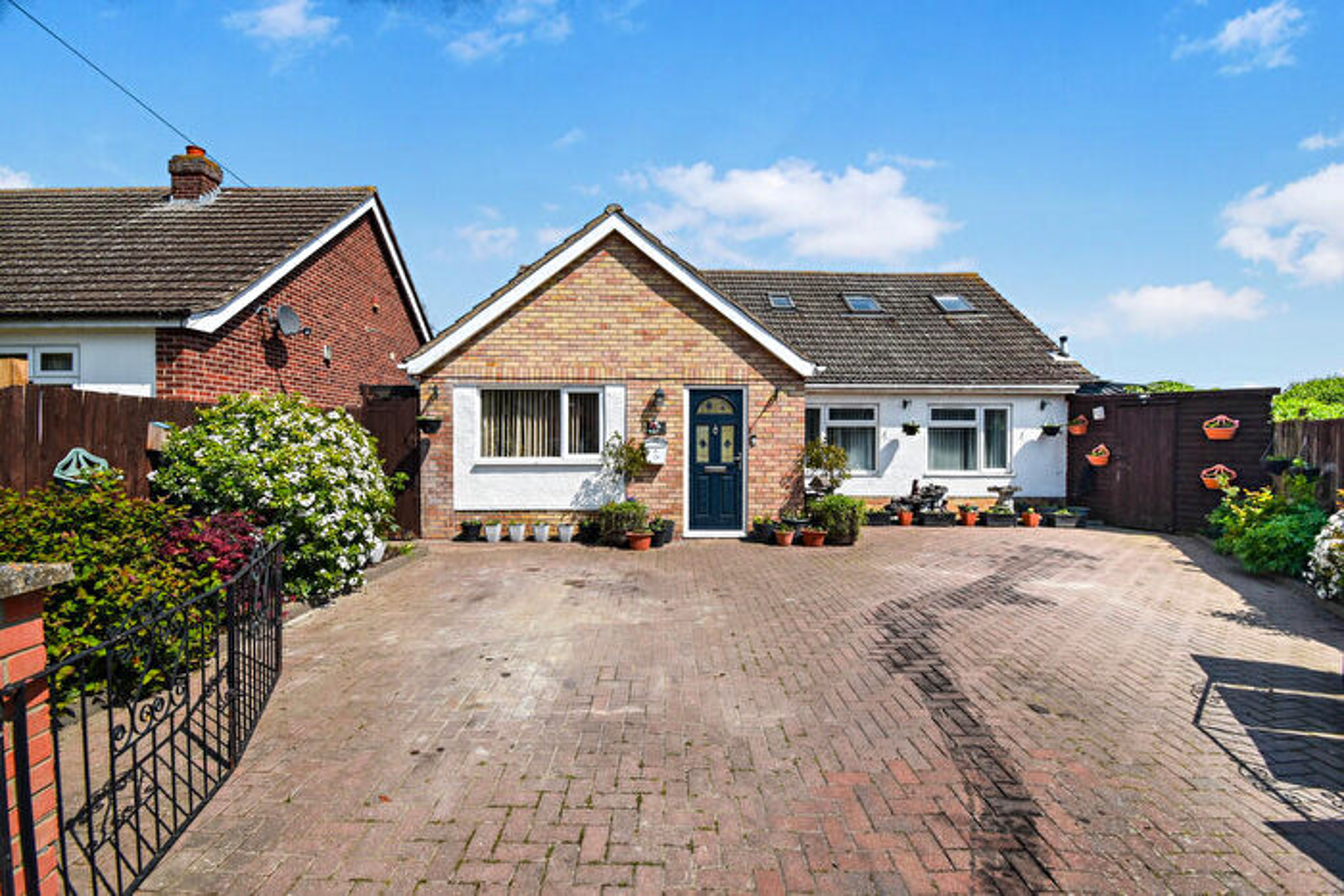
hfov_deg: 100.4
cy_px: 448
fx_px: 560
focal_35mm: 15
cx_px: 672
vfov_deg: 77.4
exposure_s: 1/320
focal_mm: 10
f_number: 9
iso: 100
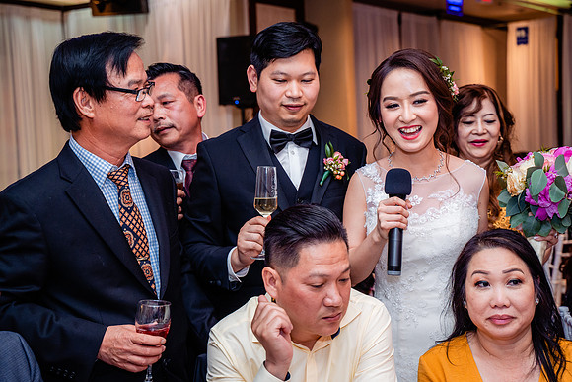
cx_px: 286
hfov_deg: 36.2
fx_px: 874
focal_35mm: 55
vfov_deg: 24.6
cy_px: 191
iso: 1600
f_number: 4.5
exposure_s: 1/125
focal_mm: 55
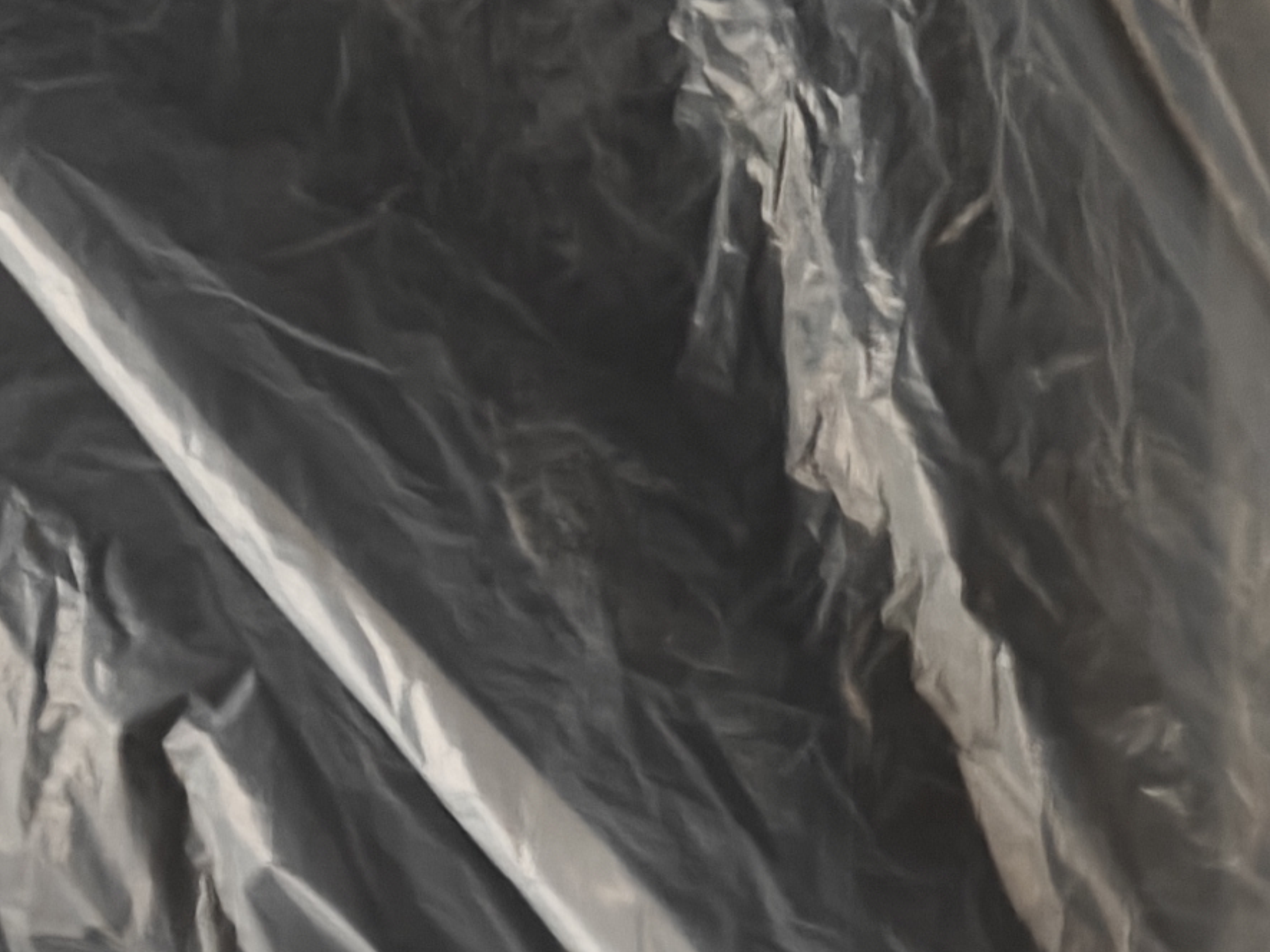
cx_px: 427
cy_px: 1252
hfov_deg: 17.7
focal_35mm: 111
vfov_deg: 12.9
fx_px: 4071
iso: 400
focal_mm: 5.59
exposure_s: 1/50
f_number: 1.8
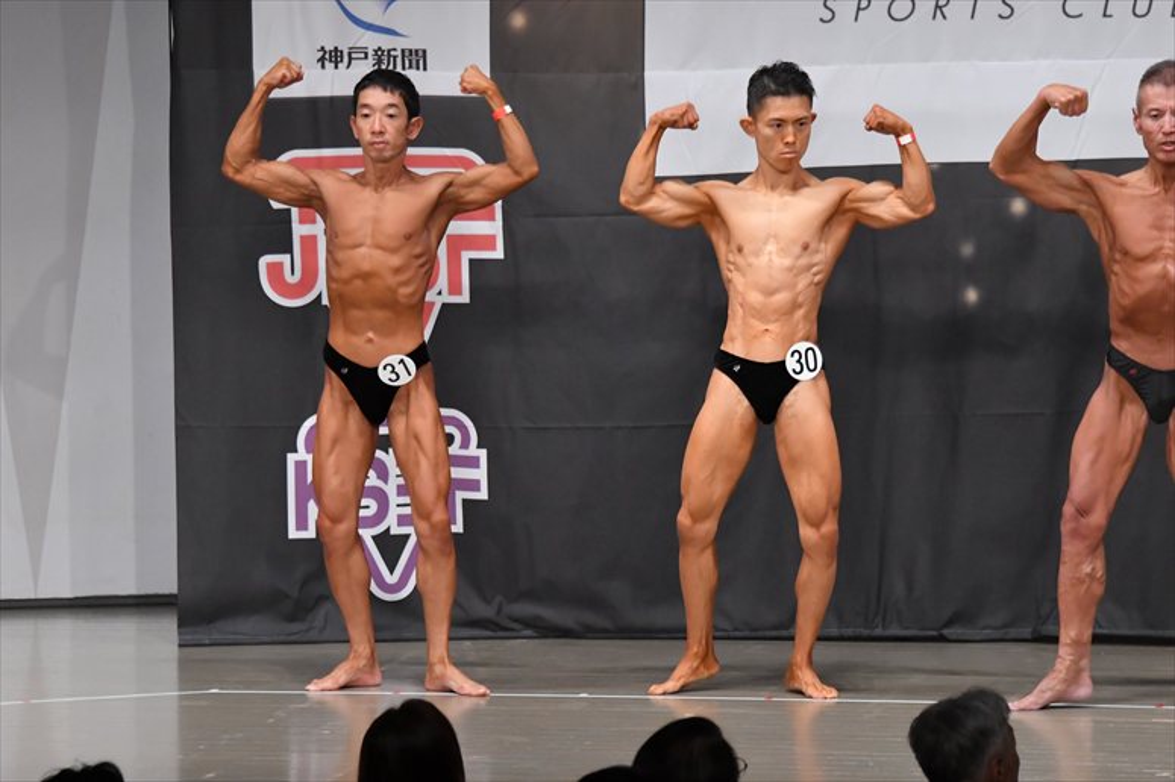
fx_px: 7079
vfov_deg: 6.3
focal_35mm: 217
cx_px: 588
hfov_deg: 9.5
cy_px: 391
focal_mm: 145
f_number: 5.6
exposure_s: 1/400
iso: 5000
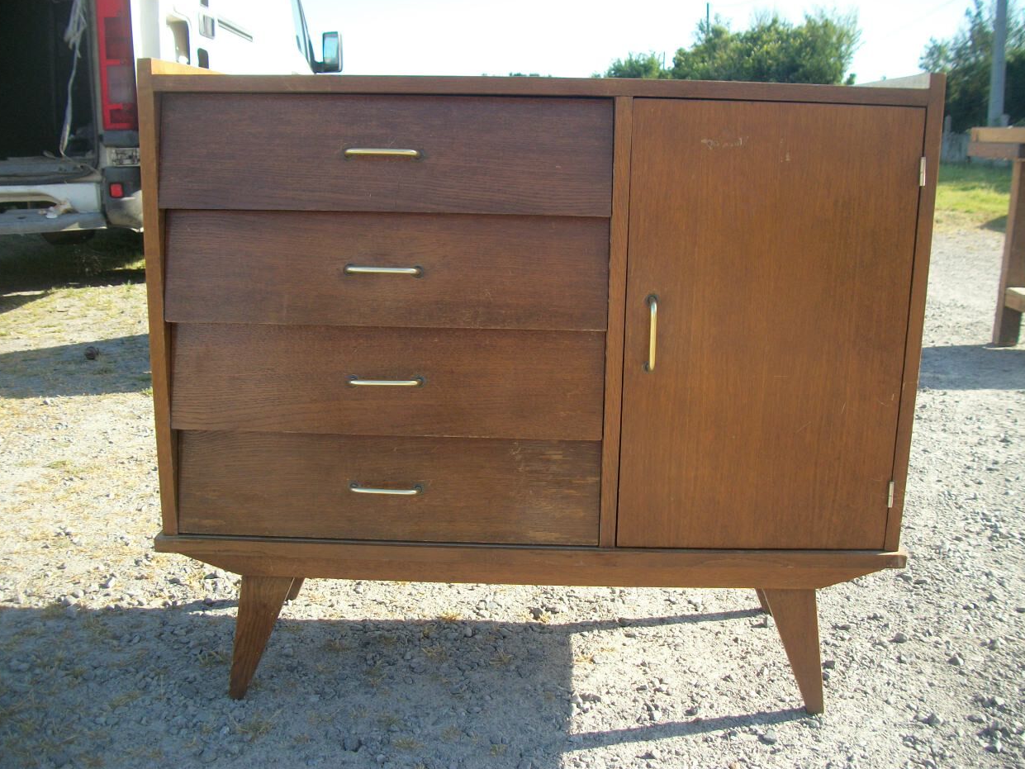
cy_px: 374
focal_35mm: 33
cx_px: 503
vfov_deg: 42.9
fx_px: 977
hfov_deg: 55.3
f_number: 2.9
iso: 80
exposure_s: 1/400
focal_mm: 5.7
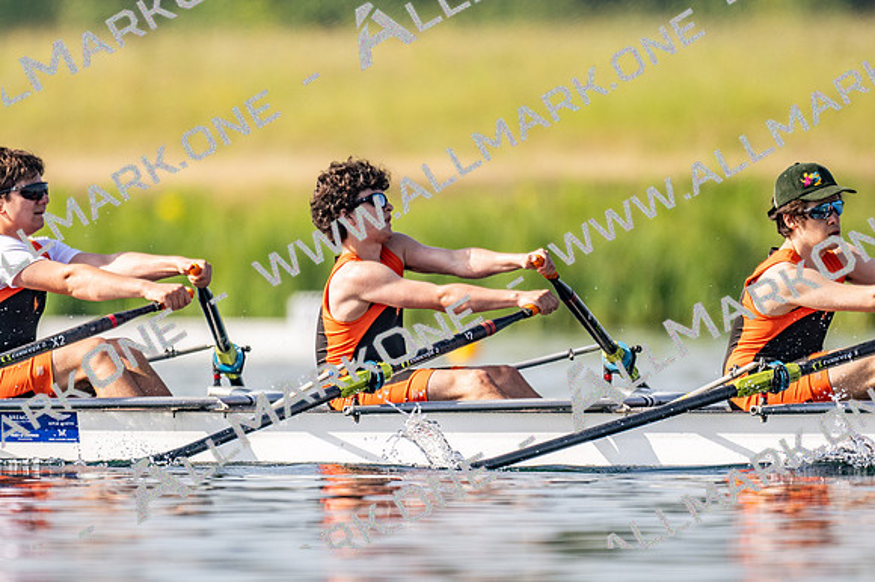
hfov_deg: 2.3
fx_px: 21862
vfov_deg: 1.5
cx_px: 438
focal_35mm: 900
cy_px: 291
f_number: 4
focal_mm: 600
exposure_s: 1/2500
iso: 180
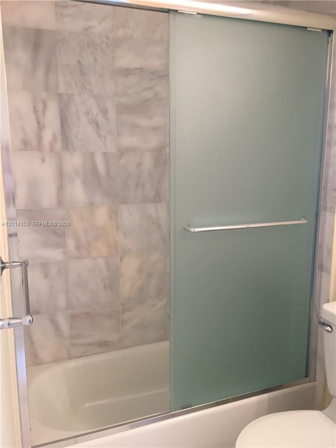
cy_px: 224
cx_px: 168
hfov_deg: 48.2
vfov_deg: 61.7
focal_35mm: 29
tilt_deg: -10.5
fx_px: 375
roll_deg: +0.5
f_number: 2.2
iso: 64
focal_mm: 4.15
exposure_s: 1/30
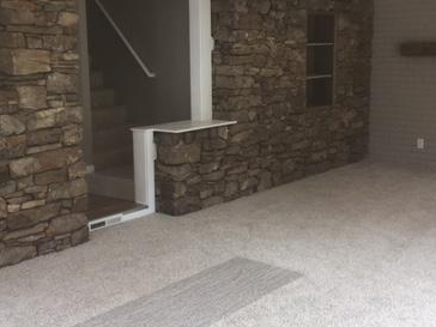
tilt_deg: -12.3
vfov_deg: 28.6
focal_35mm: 51
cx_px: 210
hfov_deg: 37.5
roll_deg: +1.0
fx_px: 642
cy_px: 163
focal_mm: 4.15
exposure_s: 1/120
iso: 40
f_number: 2.2
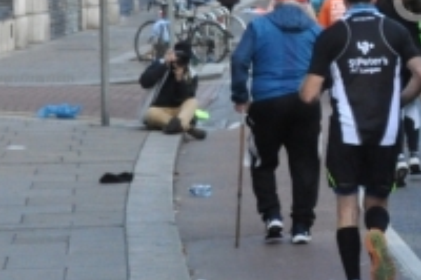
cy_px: -1
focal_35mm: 204
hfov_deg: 9.6
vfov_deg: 6.7
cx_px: 741
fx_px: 2384
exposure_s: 1/1000
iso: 2000
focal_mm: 34
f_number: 4.2
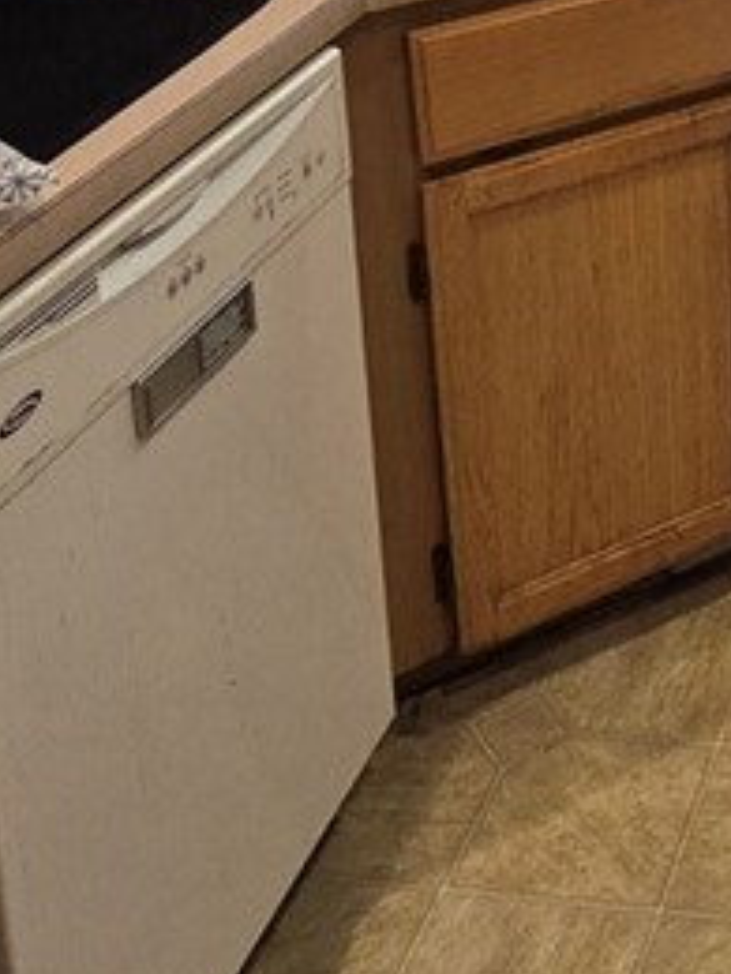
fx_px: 1689
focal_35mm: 60
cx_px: 993
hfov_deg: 21.6
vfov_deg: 27.3
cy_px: -266
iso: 125
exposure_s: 1/60
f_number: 2.2
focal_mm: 2.2
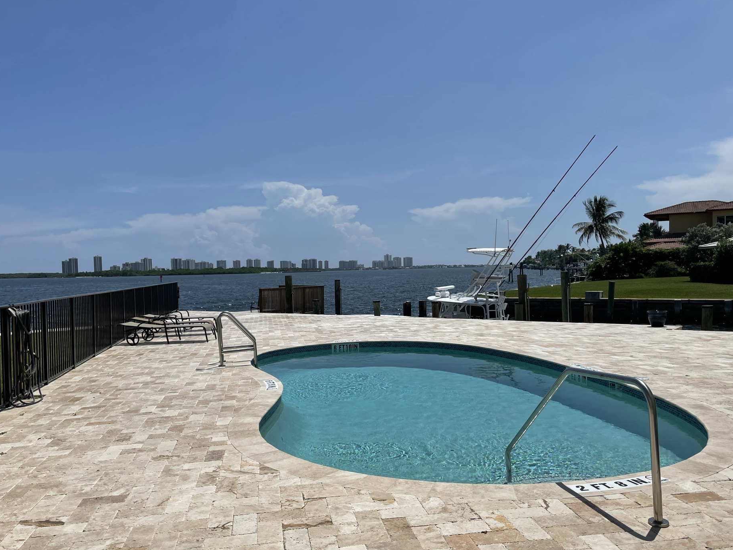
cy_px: 298
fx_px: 614
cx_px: 362
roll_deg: +2.0
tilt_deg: -1.3
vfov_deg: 48.2
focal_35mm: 29
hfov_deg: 61.7
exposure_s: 1/9804
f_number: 1.6
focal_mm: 4.2
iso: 32
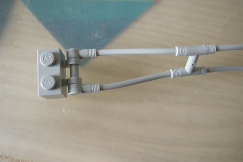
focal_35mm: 38
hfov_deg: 50.7
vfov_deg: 35.0
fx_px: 256
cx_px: 121
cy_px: 73
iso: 349
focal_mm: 7.5
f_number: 2.7
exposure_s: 1/60
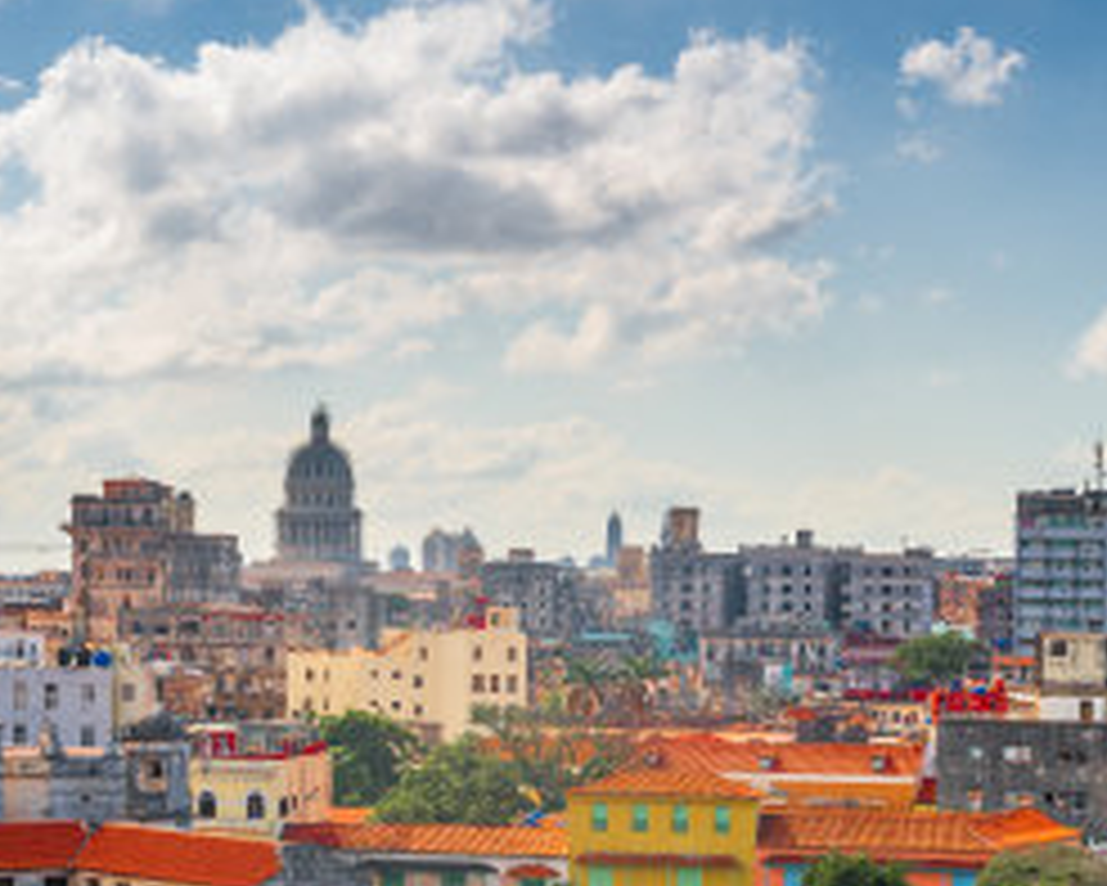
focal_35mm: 112
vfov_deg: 13.7
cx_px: 220
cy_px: 693
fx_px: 3671
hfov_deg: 17.0
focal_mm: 48
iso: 100
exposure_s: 1/400
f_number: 8
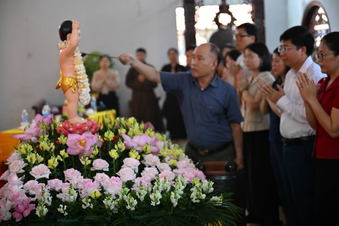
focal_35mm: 58
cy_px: 113
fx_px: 546
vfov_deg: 23.4
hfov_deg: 34.5
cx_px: 170
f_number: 2.8
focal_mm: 58
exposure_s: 1/320
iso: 2500
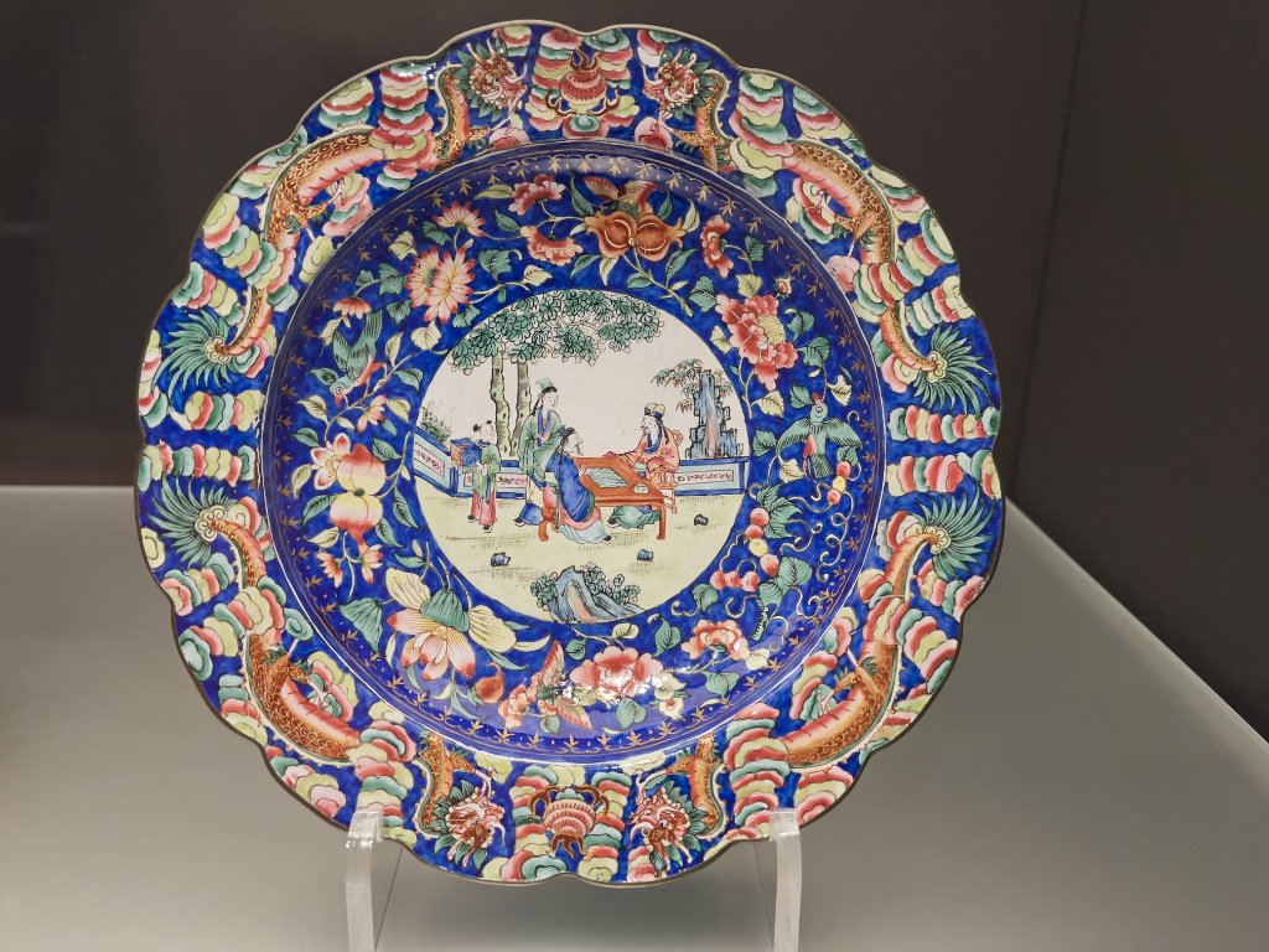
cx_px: 634
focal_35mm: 25
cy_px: 476
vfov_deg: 54.9
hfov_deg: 69.4
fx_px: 916
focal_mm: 5.1
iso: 400
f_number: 1.6
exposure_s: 1/60
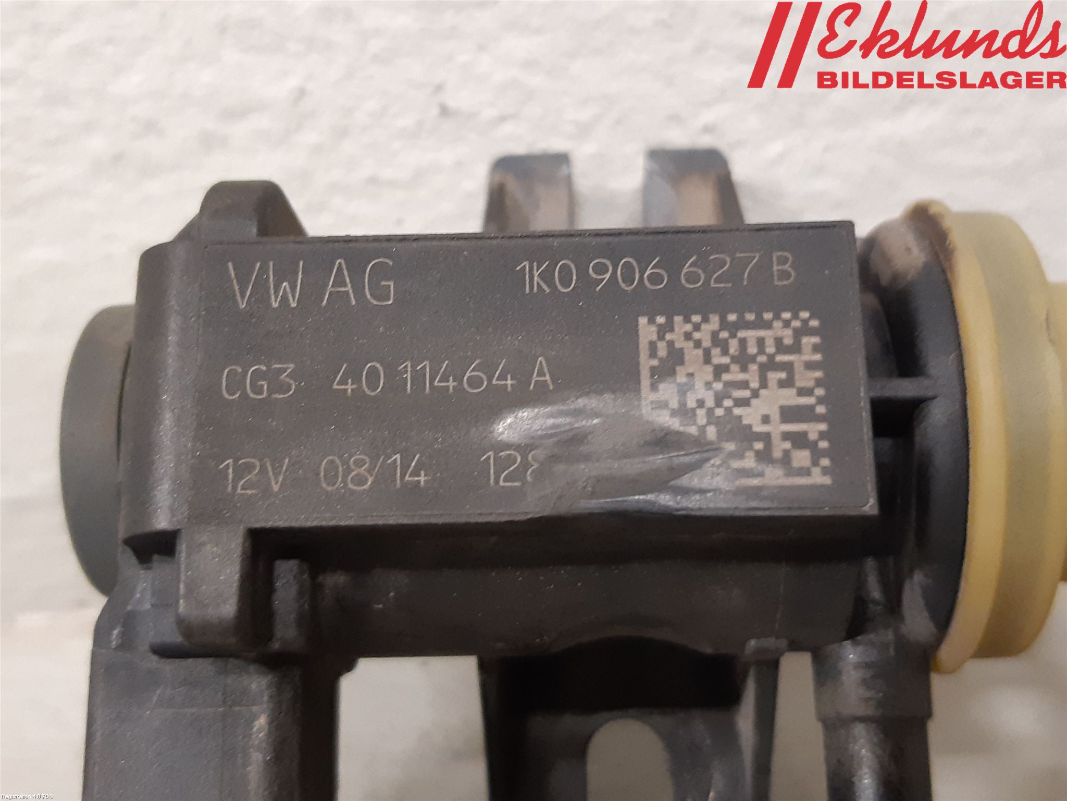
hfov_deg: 67.3
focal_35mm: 26
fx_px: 801
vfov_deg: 53.1
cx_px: 534
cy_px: 400
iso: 250
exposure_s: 1/25
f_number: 1.7
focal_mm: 3.93
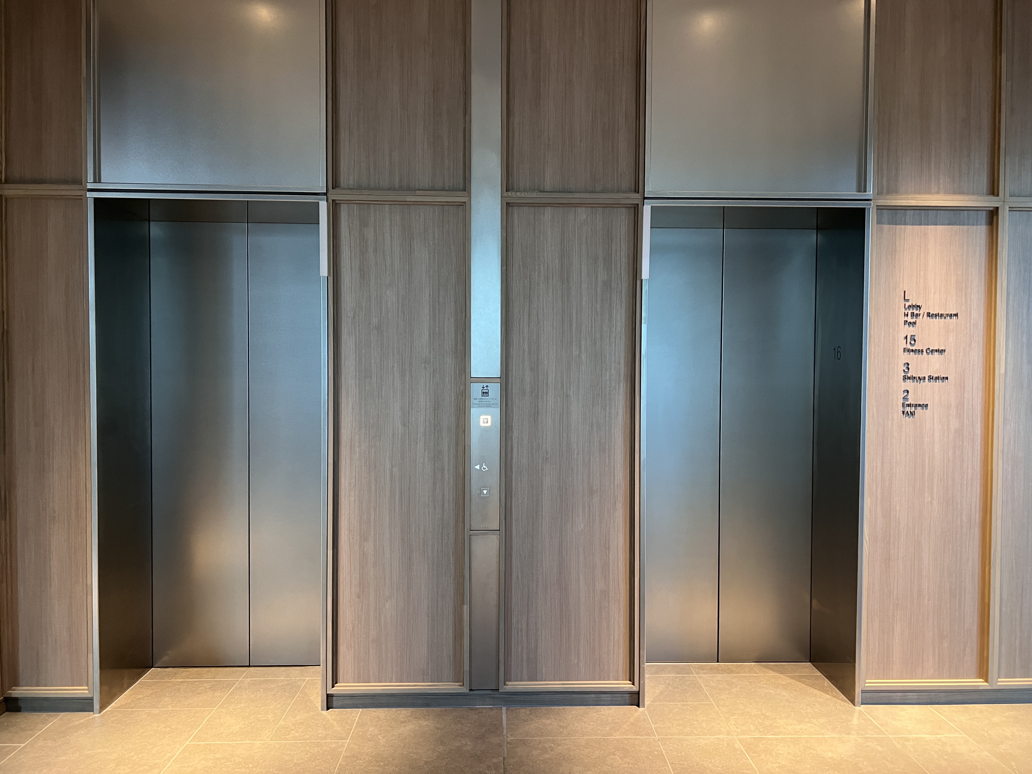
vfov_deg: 53.1
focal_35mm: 26
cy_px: 387
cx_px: 516
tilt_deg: -1.7
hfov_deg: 67.3
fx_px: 775
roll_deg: -0.6
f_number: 1.5
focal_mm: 5.7
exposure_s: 1/50
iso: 250
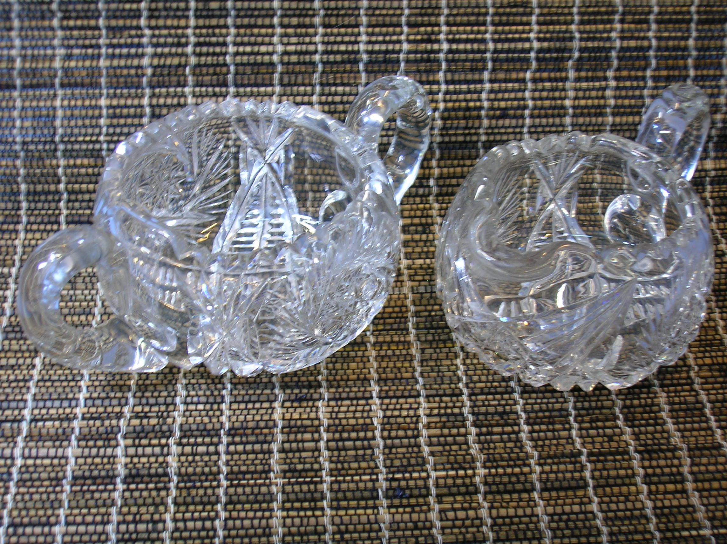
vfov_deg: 25.2
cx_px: 364
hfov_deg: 33.3
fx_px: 1217
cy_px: 272
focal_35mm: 58
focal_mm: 9.7
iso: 50
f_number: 3.5
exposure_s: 1/5.2
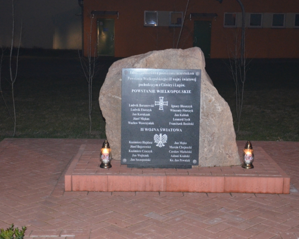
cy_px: 114
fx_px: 563
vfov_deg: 24.0
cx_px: 157
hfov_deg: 29.8
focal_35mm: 64
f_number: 4.5
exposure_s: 1/60
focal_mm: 35
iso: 3200
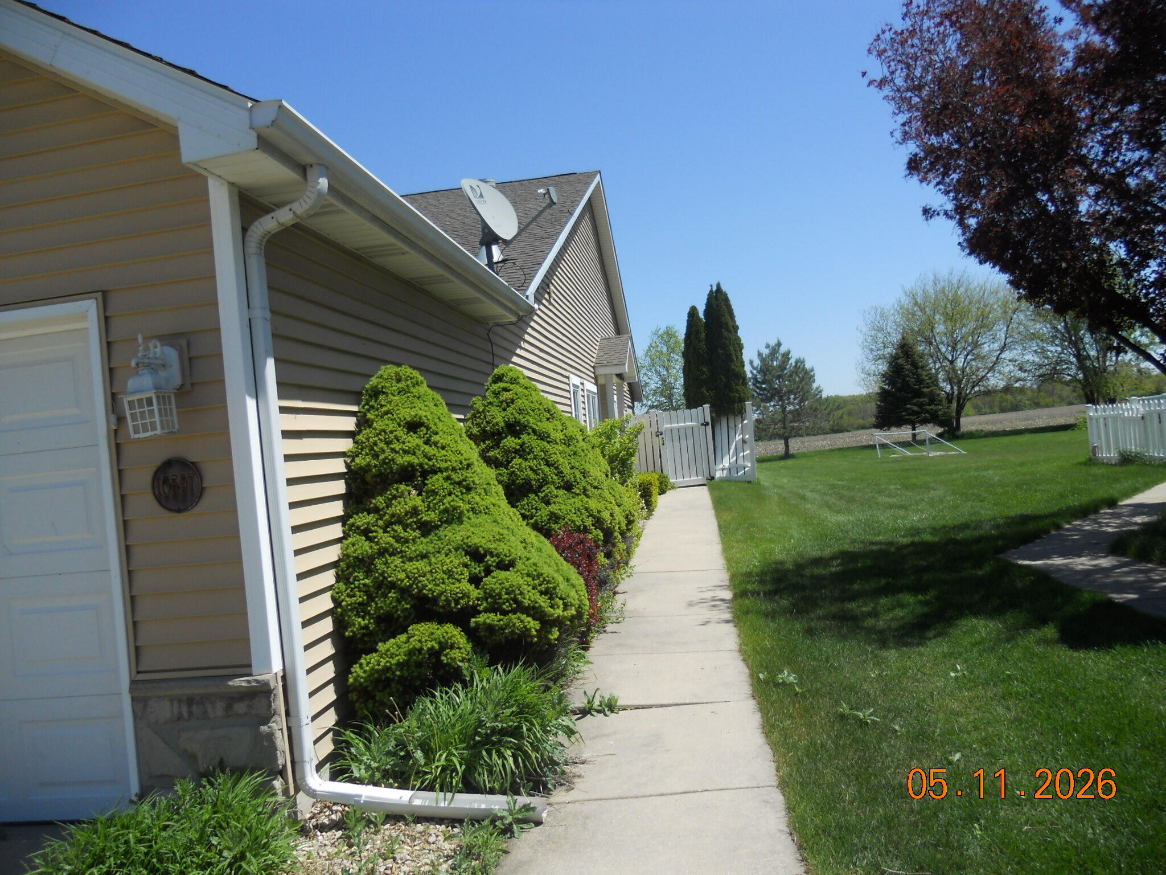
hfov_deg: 65.3
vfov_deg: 51.4
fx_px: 909
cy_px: 438
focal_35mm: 27
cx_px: 583
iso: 80
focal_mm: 4.9
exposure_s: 1/1000
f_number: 3.2
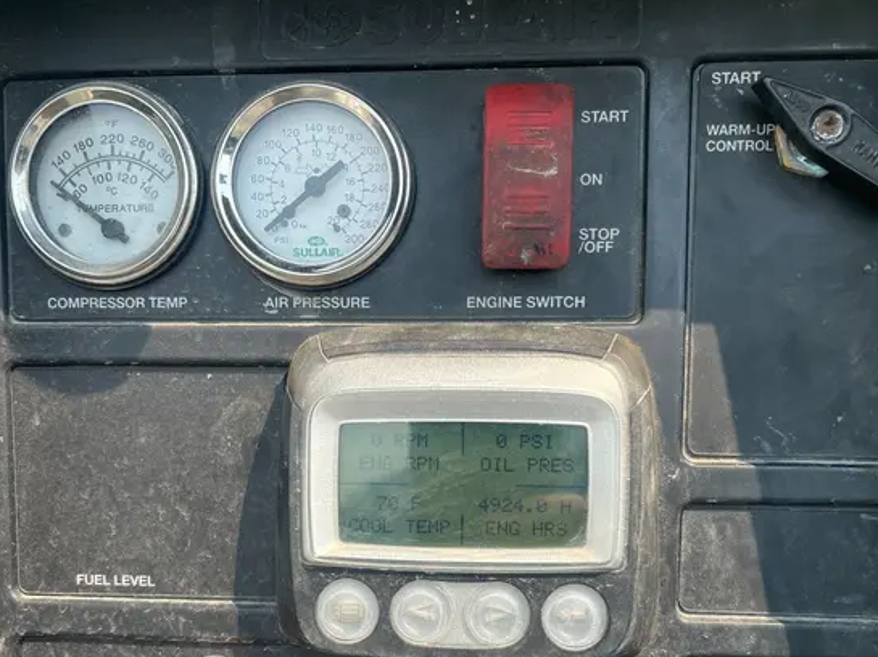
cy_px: 473
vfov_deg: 39.8
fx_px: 887
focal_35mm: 35
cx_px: 440
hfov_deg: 52.7
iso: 50
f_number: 1.6
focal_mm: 5.1
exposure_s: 1/1325
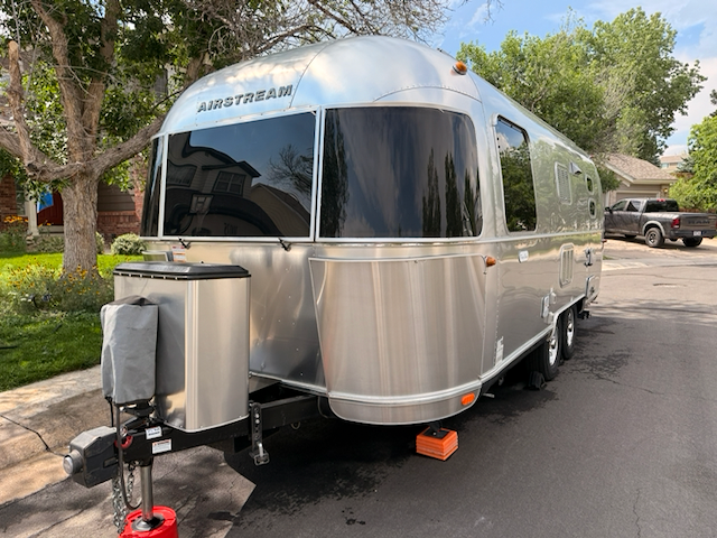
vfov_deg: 56.8
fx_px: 497
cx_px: 358
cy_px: 269
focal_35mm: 24
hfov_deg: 71.6
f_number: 1.78
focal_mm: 6.76
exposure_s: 1/3021
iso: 100
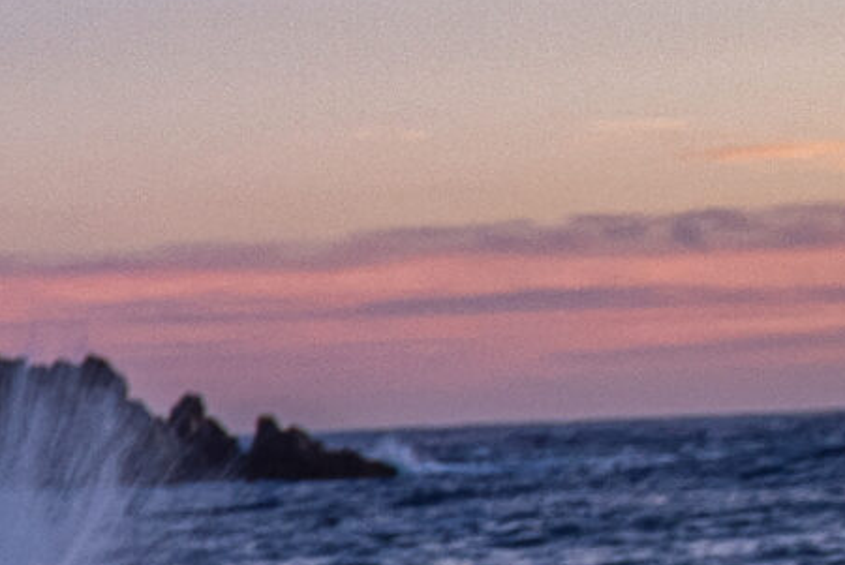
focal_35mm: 256
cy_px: 550
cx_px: -918
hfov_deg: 7.7
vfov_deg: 5.4
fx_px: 6015
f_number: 4.2
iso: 400
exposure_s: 1/15
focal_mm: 30
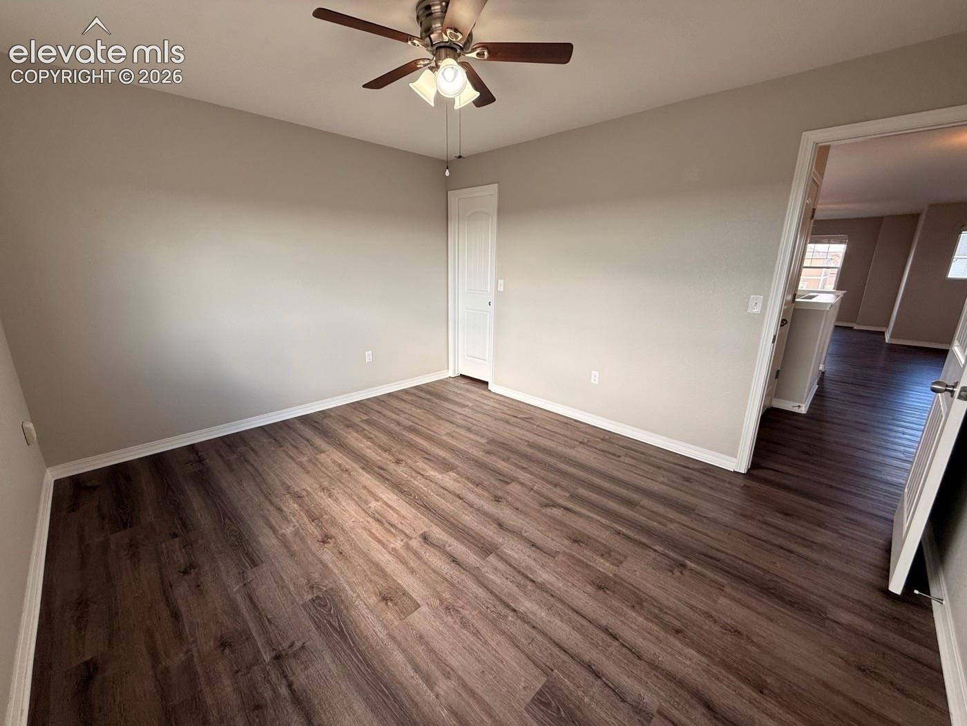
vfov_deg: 85.7
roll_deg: -0.5
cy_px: 363
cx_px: 484
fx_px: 391
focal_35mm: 14
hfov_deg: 102.1
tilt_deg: -14.6
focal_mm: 2.22
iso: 64
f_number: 2.2
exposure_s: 1/99
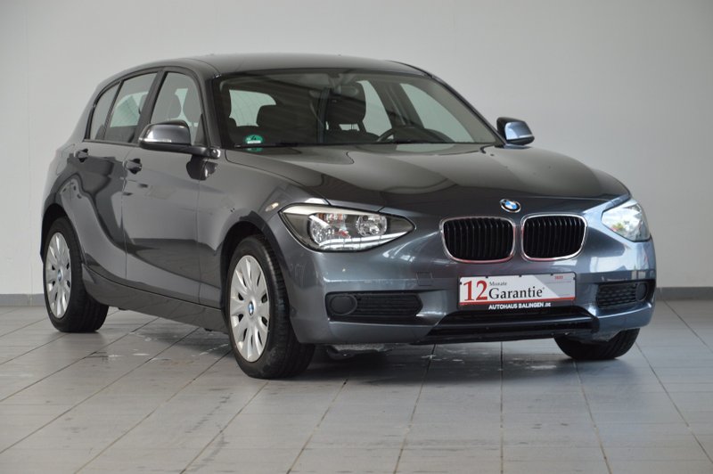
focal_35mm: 112
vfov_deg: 12.2
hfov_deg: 18.2
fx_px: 2226
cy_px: 237
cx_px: 356
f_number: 5.3
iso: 400
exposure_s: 1/80
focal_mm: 75
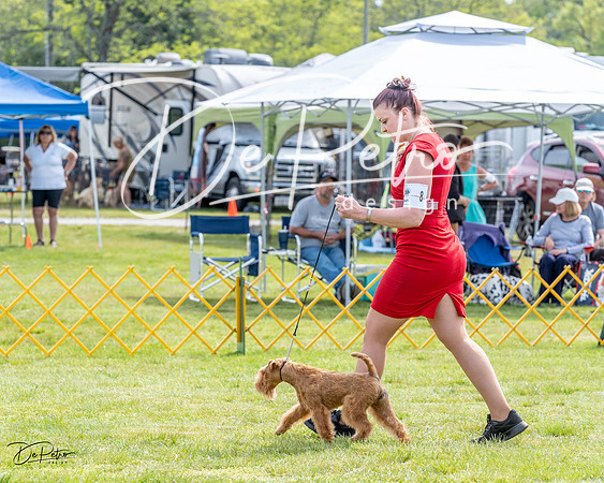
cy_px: 251
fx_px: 2597
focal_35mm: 145
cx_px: 302
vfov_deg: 10.6
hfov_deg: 13.3
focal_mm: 124
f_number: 5.6
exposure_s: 1/1250
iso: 800
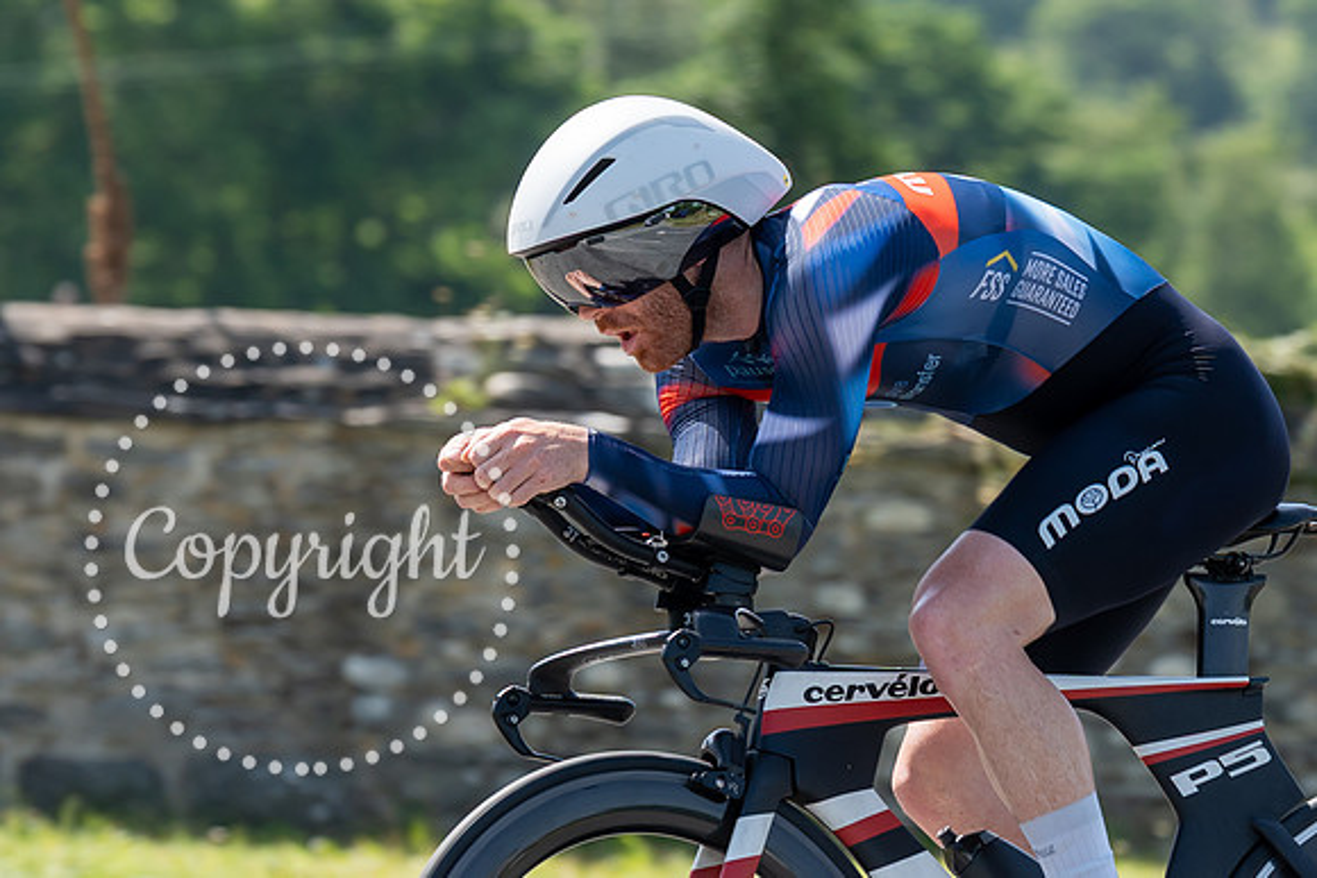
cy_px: 564
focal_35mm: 303
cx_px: 730
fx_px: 11096
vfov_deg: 4.5
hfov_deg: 6.8
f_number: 4
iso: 160
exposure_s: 1/800
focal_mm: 129
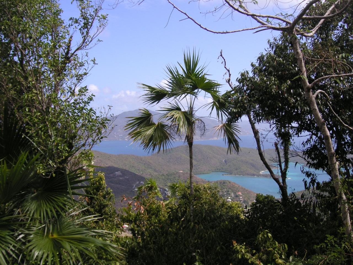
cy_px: 132
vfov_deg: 31.5
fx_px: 469
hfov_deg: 41.2
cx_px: 176
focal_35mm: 46
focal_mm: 7.6
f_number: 3.2
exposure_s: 1/750
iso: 50
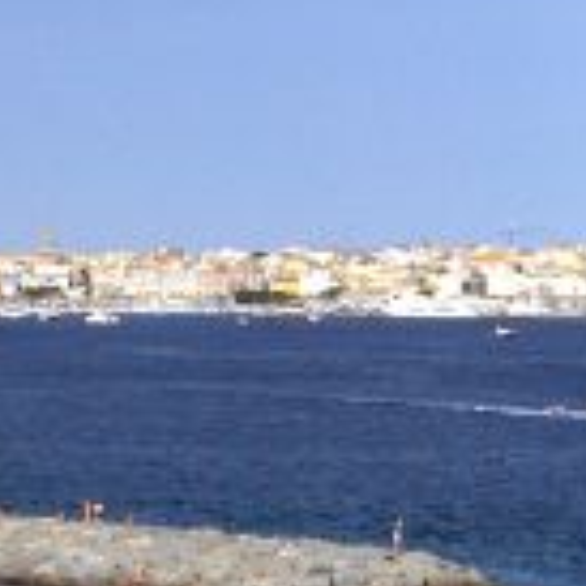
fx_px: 4414
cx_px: -210
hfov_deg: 7.5
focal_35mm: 230
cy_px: 199
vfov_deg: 7.6
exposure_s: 1/1500
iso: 800
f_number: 9.5
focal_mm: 31
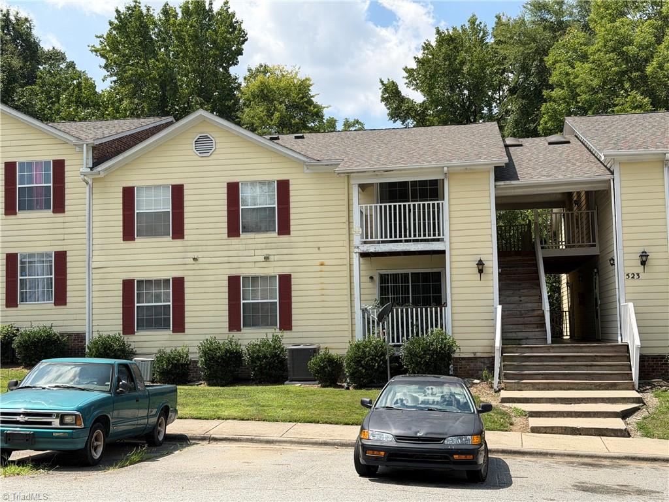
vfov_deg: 30.3
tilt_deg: +5.7
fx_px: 928
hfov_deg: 39.7
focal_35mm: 48
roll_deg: +1.1
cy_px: 251
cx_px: 334
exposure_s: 1/3891
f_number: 1.78
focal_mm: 6.76
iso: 64
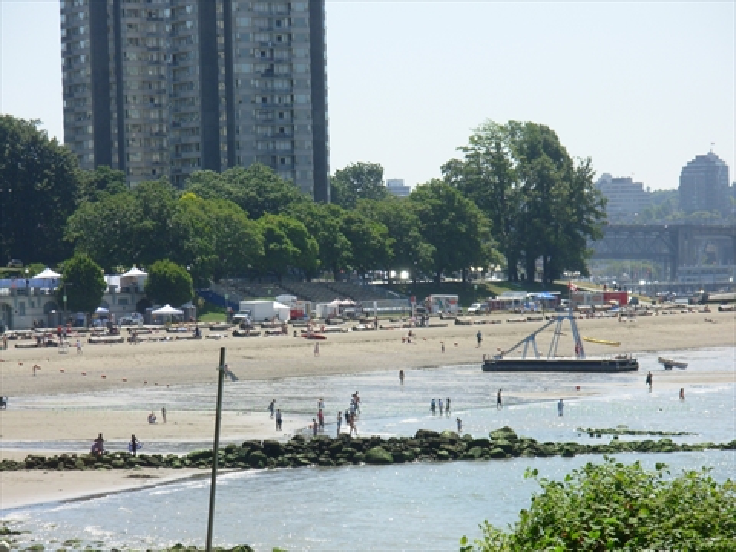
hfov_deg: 10.4
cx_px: 368
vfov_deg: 7.8
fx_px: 4040
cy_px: 276
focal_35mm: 190
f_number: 5
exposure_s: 1/406
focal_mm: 31.4
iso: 50
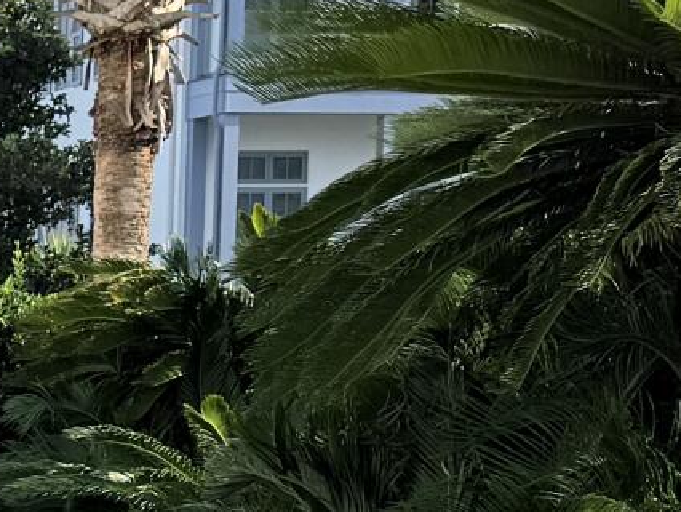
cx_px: -516
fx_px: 3327
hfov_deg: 11.0
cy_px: 942
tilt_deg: -8.4
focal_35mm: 169
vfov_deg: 8.4
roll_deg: +0.8
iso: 80
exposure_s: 1/4167
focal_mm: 6.76
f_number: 1.78
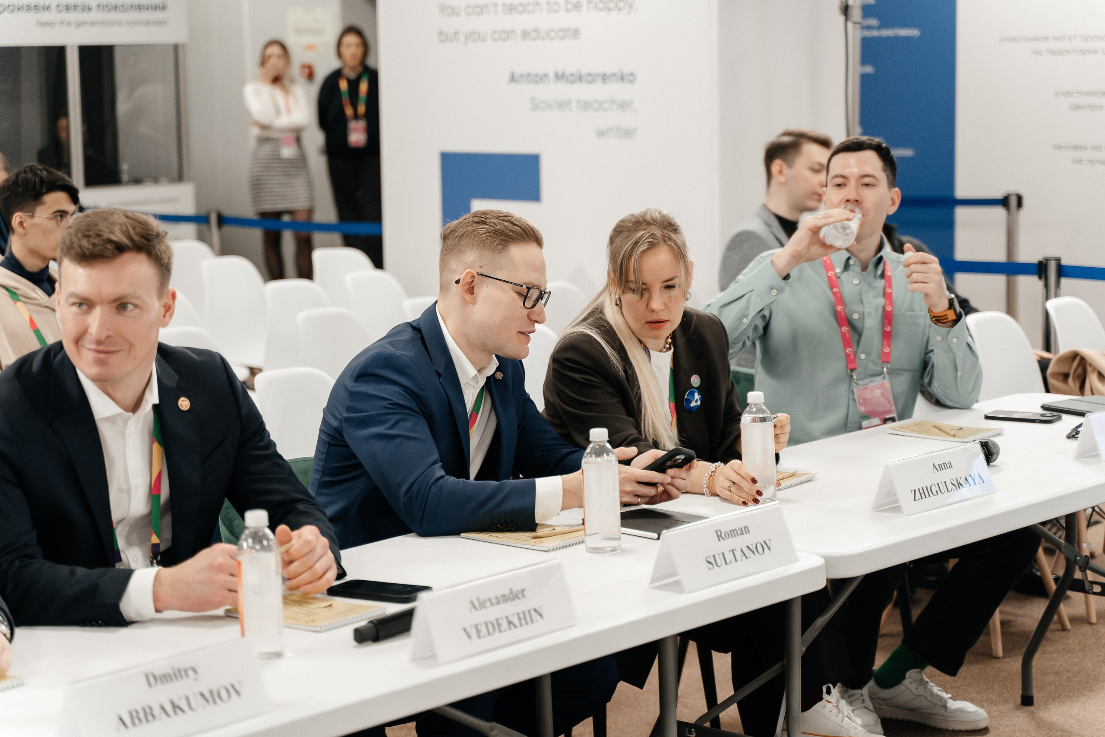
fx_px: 2319
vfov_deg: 18.1
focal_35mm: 76
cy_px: 368
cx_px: 552
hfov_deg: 26.8
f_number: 2.8
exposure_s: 1/125
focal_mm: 75
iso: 1600
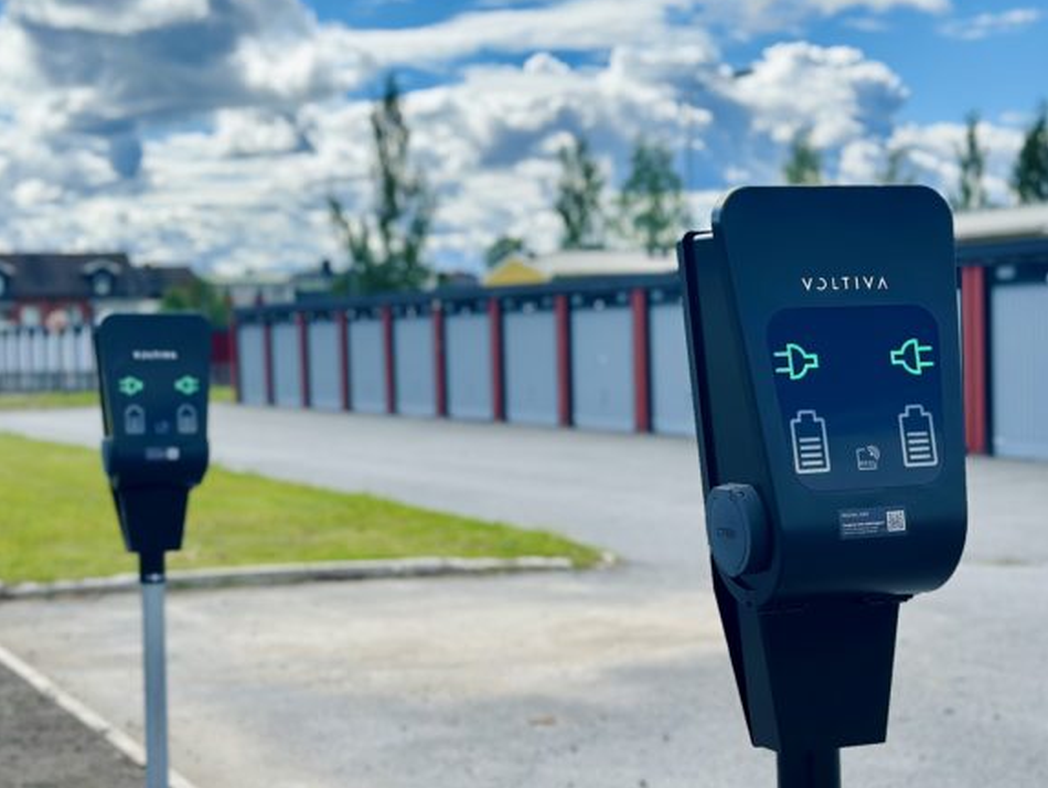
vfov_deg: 22.0
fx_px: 2031
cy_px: 436
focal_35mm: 67
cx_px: 494
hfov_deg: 28.9
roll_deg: +1.3
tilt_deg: -3.0
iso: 100
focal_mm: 6.86
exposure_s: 1/3058
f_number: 1.78
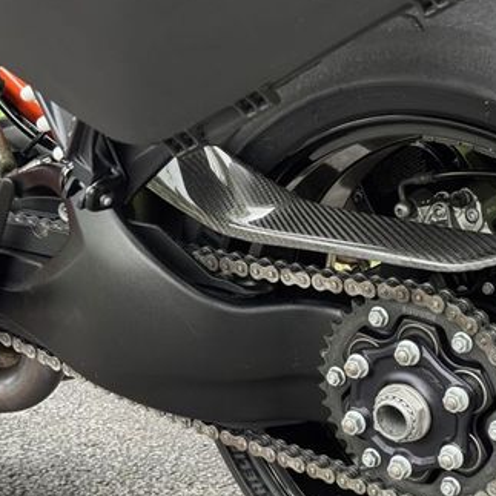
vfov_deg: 20.5
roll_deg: -0.8
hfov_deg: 20.4
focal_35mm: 84
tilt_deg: -13.5
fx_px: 1362
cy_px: 358
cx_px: 393
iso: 160
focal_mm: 6.76
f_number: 1.78
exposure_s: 1/60
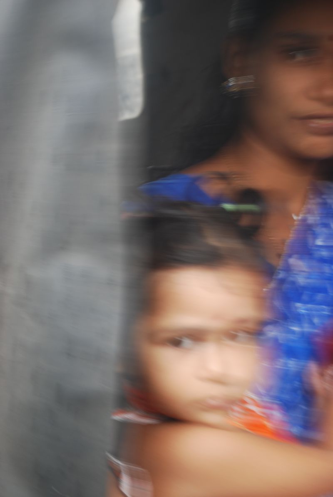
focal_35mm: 75
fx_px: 1038
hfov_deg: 18.2
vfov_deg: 27.0
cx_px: 166
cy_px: 248
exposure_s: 1/15
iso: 100
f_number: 5.6
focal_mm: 50
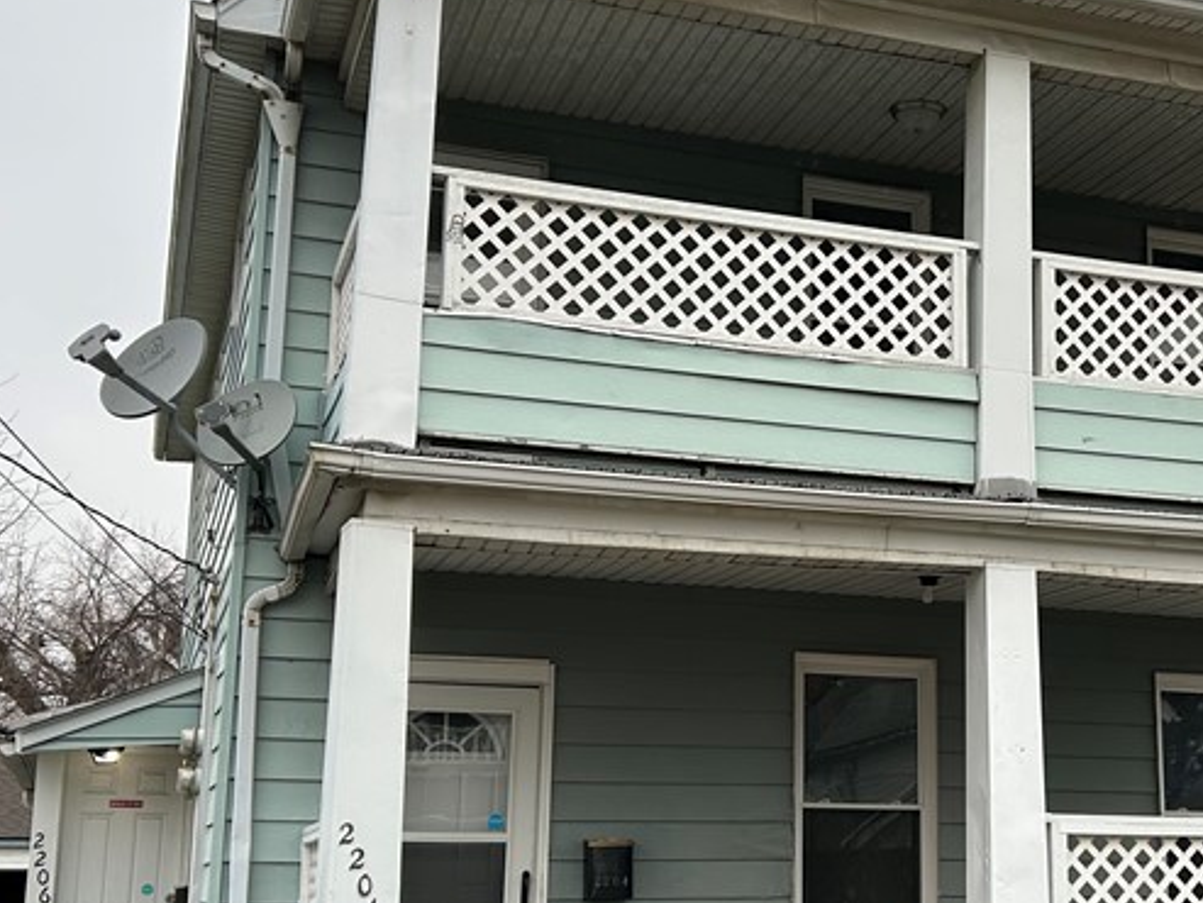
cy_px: 549
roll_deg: -0.5
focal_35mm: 54
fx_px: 1877
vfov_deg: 27.0
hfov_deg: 34.7
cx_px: 918
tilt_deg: +10.9
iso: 50
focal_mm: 5.7
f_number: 1.5
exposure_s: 1/431
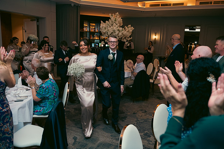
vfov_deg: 46.4
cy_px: 74
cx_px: 112
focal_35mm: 28
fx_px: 174
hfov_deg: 65.5
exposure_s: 1/160
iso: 800
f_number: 3.5
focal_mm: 28
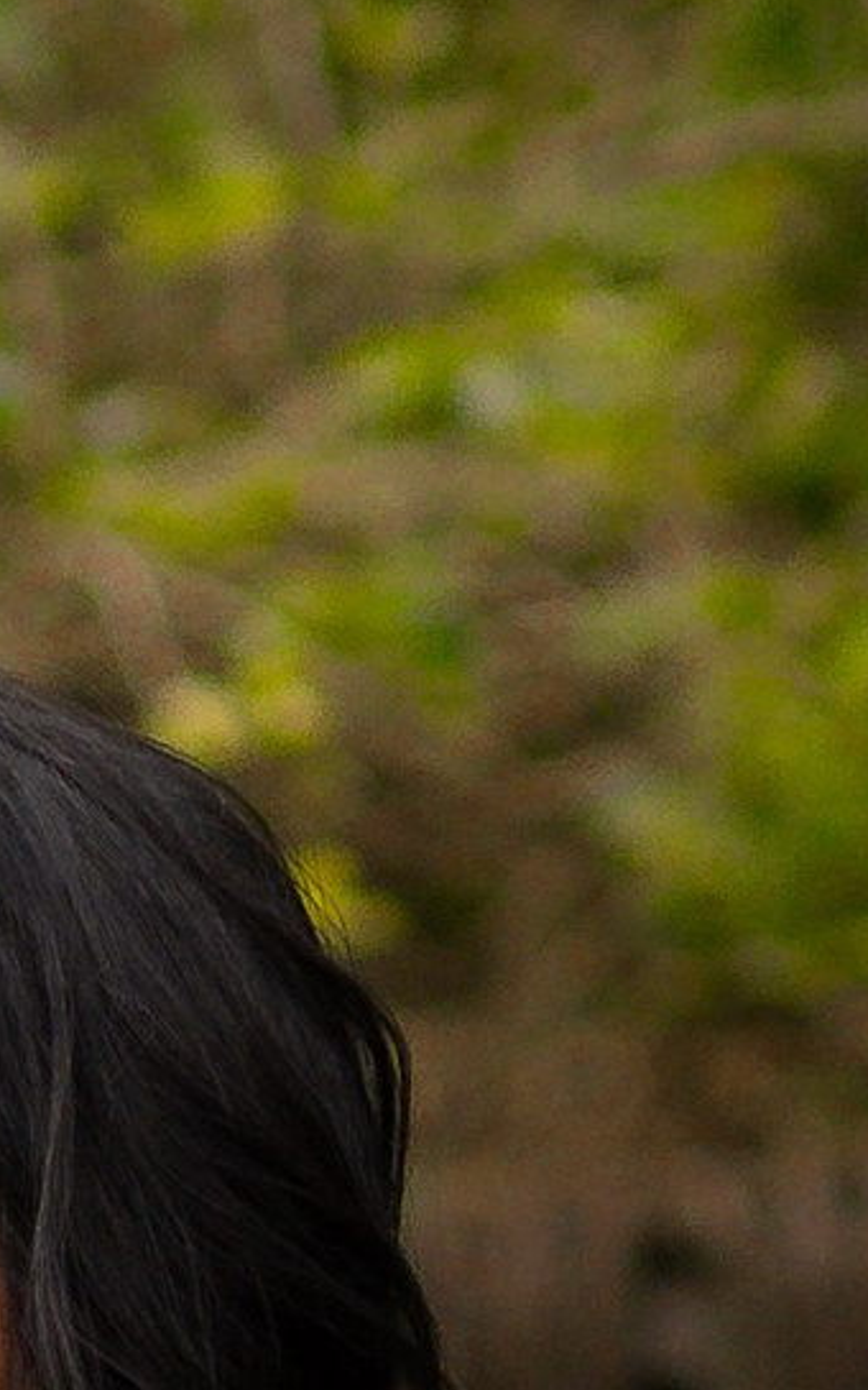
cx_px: 18
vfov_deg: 2.3
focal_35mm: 918
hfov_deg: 1.4
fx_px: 34746
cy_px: 1881
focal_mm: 85
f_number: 3.2
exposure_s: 1/320
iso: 200
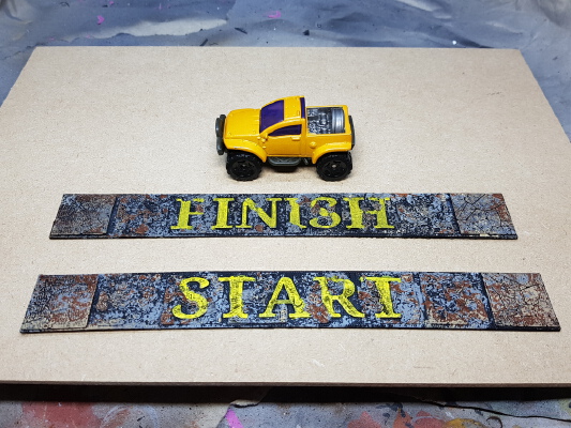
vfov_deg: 53.1
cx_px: 286
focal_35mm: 26
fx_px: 429
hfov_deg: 67.3
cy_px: 214
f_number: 1.7
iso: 50
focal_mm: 4.2
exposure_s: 1/152
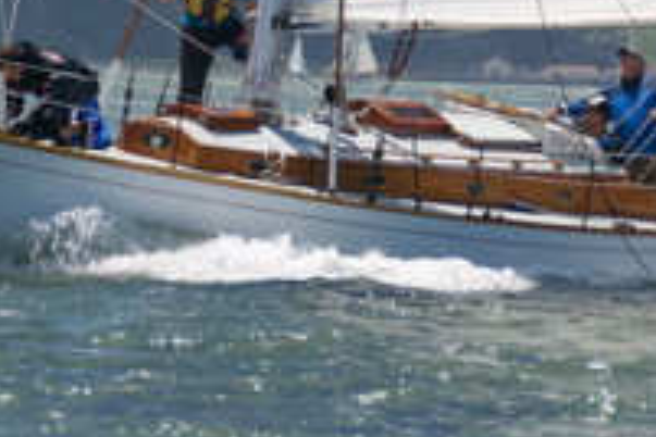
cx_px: 400
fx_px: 8372
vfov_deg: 3.0
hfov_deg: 4.5
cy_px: -88
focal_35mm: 459
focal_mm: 105
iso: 800
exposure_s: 1/4000
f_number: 5.6
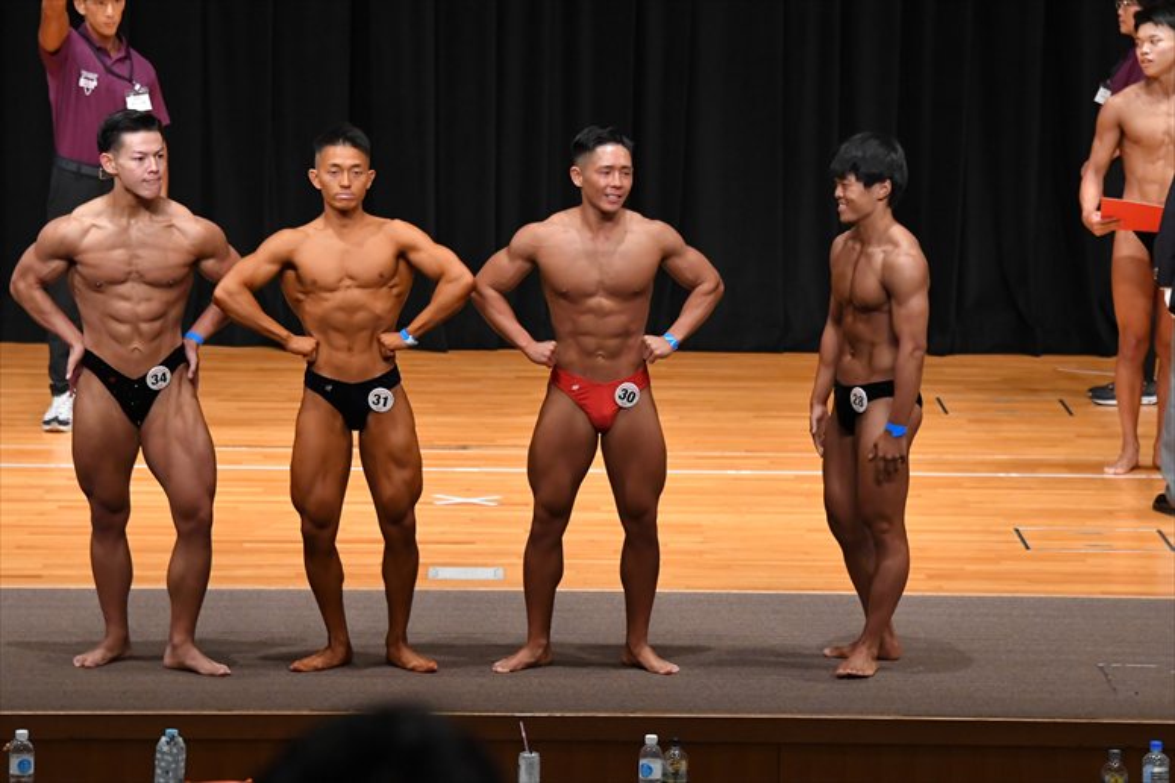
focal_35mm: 187
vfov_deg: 7.3
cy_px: 392
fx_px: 6101
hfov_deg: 11.0
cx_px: 588
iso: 4000
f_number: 5.6
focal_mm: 125
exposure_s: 1/400
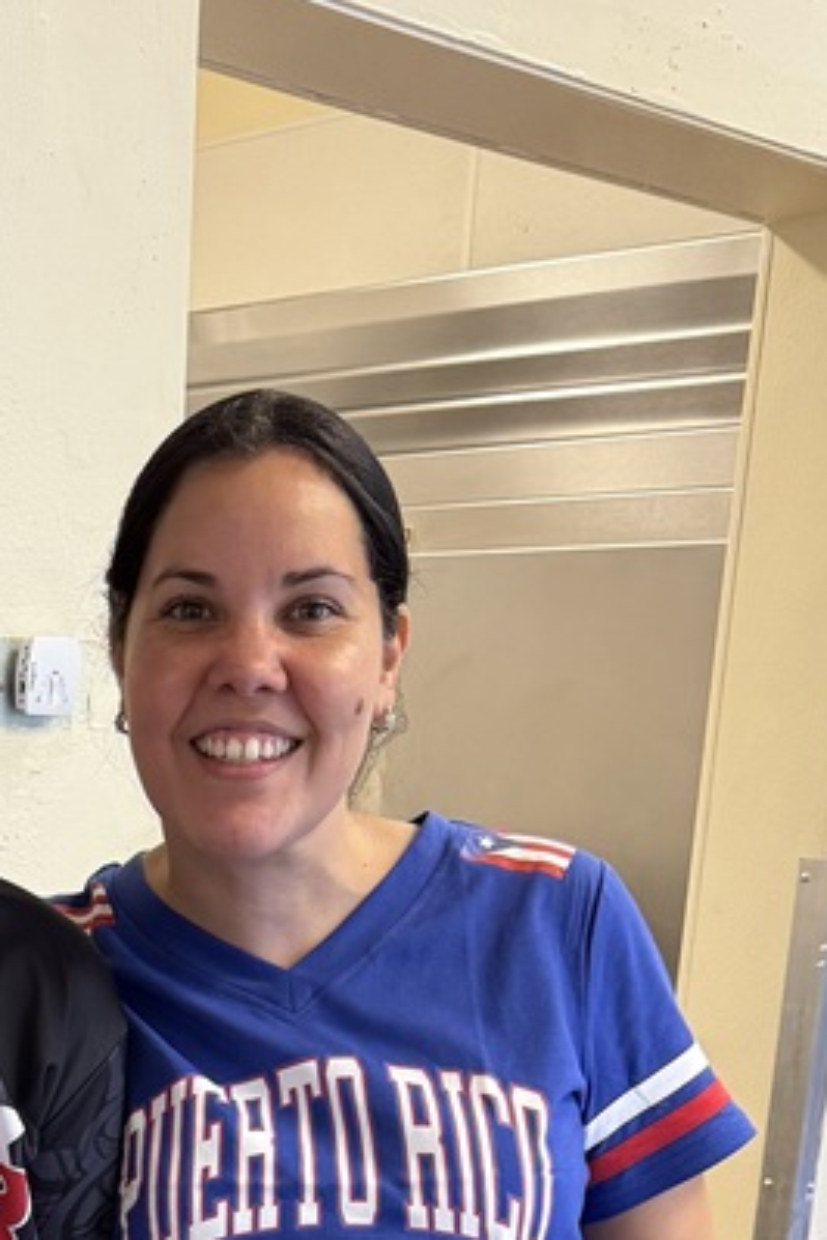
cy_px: 1579
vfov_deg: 26.9
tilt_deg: -20.5
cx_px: -87
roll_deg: +0.1
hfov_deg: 20.3
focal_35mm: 64
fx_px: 2205
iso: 250
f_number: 1.78
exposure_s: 1/60
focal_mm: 6.76
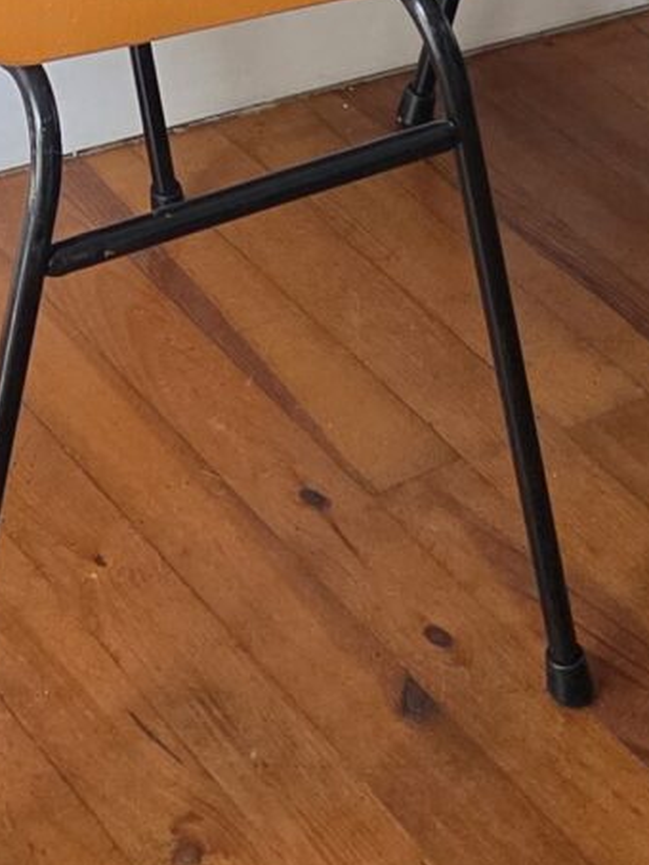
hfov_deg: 11.2
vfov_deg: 12.7
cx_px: -147
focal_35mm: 130
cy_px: -1004
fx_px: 3248
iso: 640
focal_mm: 6.3
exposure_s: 1/100
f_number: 1.7
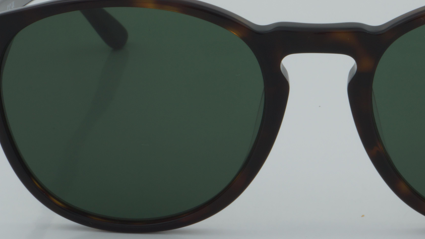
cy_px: 99
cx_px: 320
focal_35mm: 155
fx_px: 1746
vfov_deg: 7.8
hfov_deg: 13.8
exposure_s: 1/4
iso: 100
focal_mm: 55
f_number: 32
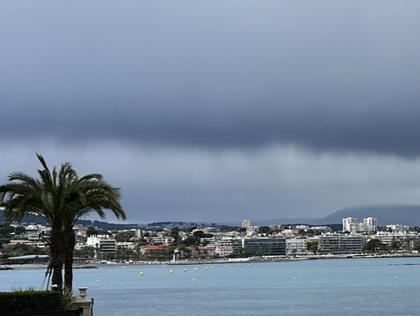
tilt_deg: -0.5
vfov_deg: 16.9
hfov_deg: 20.6
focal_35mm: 87
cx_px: 543
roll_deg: +1.2
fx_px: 1056
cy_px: 241
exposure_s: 1/3165
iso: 50
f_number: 1.5
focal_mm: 5.7
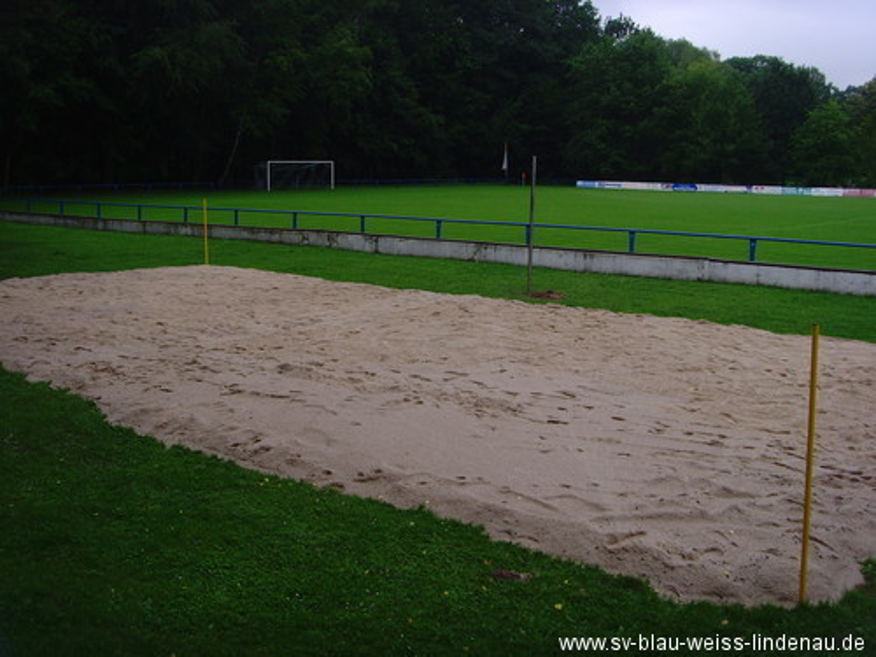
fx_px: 987
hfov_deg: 47.9
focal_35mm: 39
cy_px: 328
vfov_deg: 36.8
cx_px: 438
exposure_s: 1/250
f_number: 3.5
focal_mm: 6.6
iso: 80
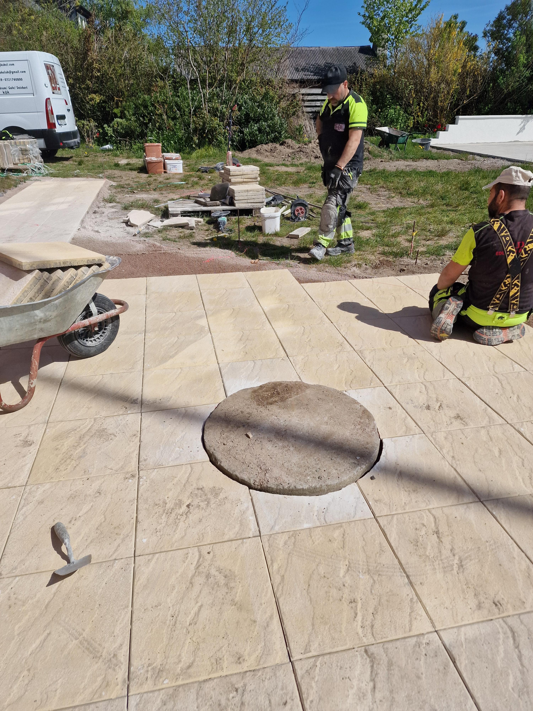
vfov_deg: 73.9
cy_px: 356
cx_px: 266
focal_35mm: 23
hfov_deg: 58.9
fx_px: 472
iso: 50
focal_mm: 6.4
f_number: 1.8
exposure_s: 1/3112
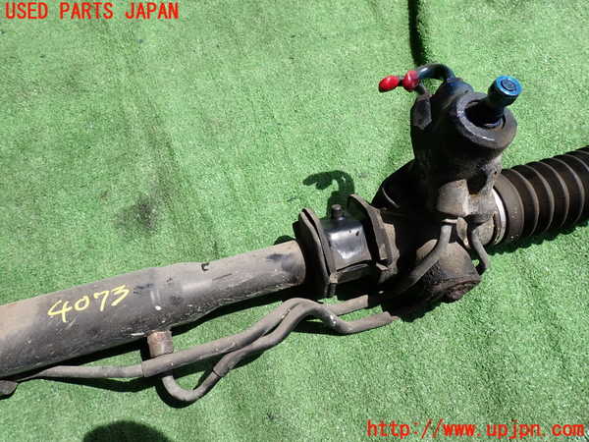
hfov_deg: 69.4
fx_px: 425
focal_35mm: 25
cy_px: 221
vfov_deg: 54.9
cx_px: 294
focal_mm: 4.5
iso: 100
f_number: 8
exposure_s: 1/160
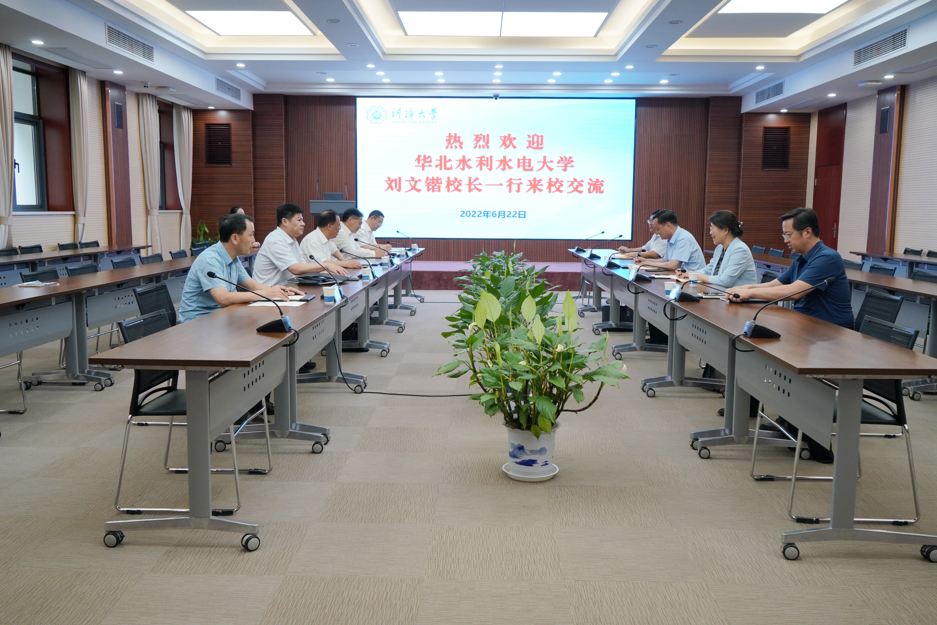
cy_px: 312
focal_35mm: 31
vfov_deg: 42.3
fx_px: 807
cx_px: 468
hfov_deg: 60.3
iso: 2000
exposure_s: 1/160
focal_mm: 31
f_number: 5.6
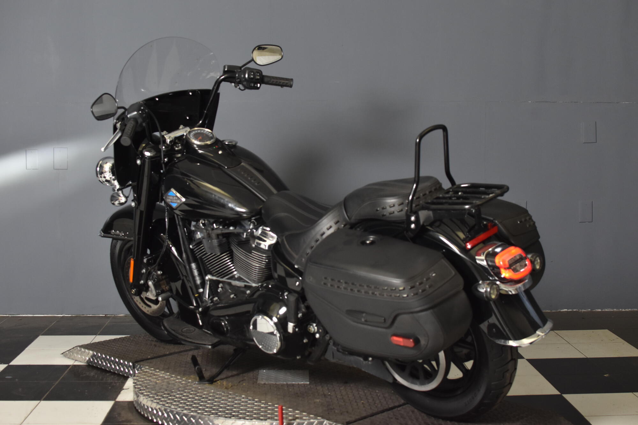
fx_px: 930
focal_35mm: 52
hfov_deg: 37.9
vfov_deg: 25.7
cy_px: 212
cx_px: 319
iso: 800
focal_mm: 35
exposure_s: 1/160
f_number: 4.5
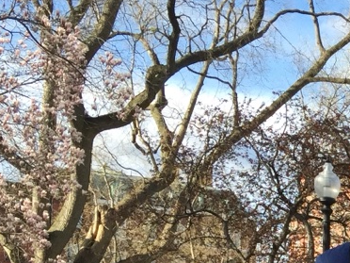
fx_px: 1102
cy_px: 394
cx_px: 629
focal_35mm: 109
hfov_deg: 15.5
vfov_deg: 12.9
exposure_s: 1/557
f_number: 2.2
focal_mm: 4.15
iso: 32
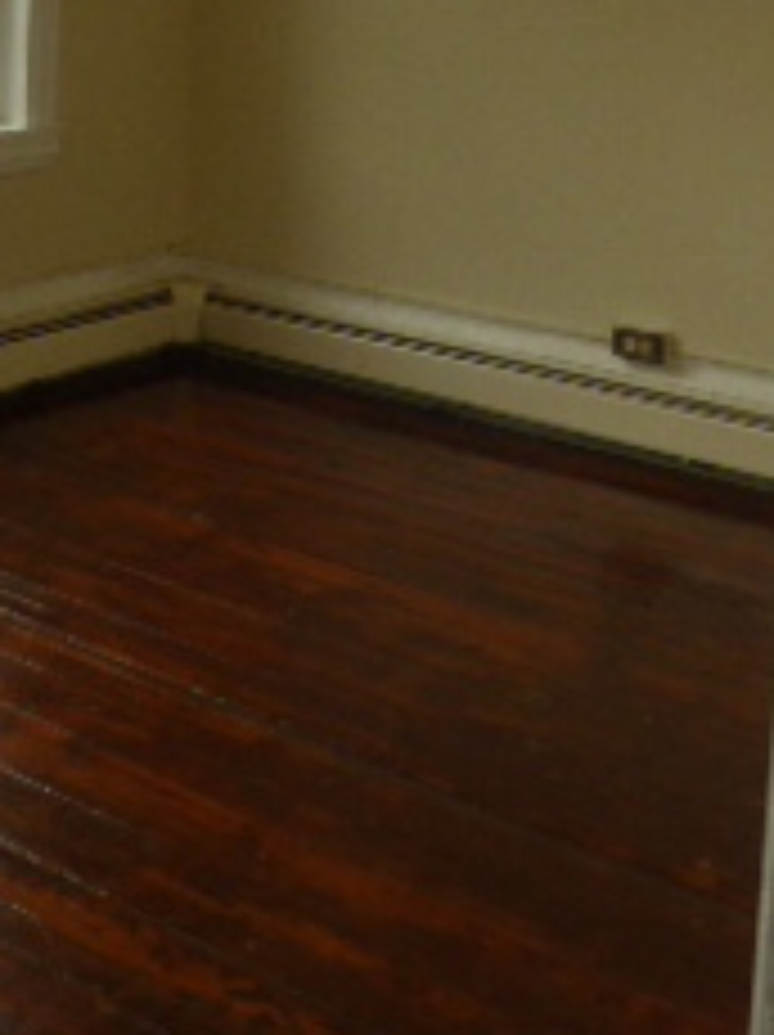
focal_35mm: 58
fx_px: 1732
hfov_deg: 23.6
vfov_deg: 30.6
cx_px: -72
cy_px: -34
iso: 100
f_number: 2.8
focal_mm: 3.58
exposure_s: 1/60
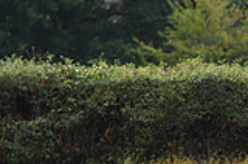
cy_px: 77
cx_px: 406
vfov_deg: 2.1
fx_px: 4489
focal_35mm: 653
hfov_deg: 3.2
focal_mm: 180
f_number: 5
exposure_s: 1/800
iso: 500
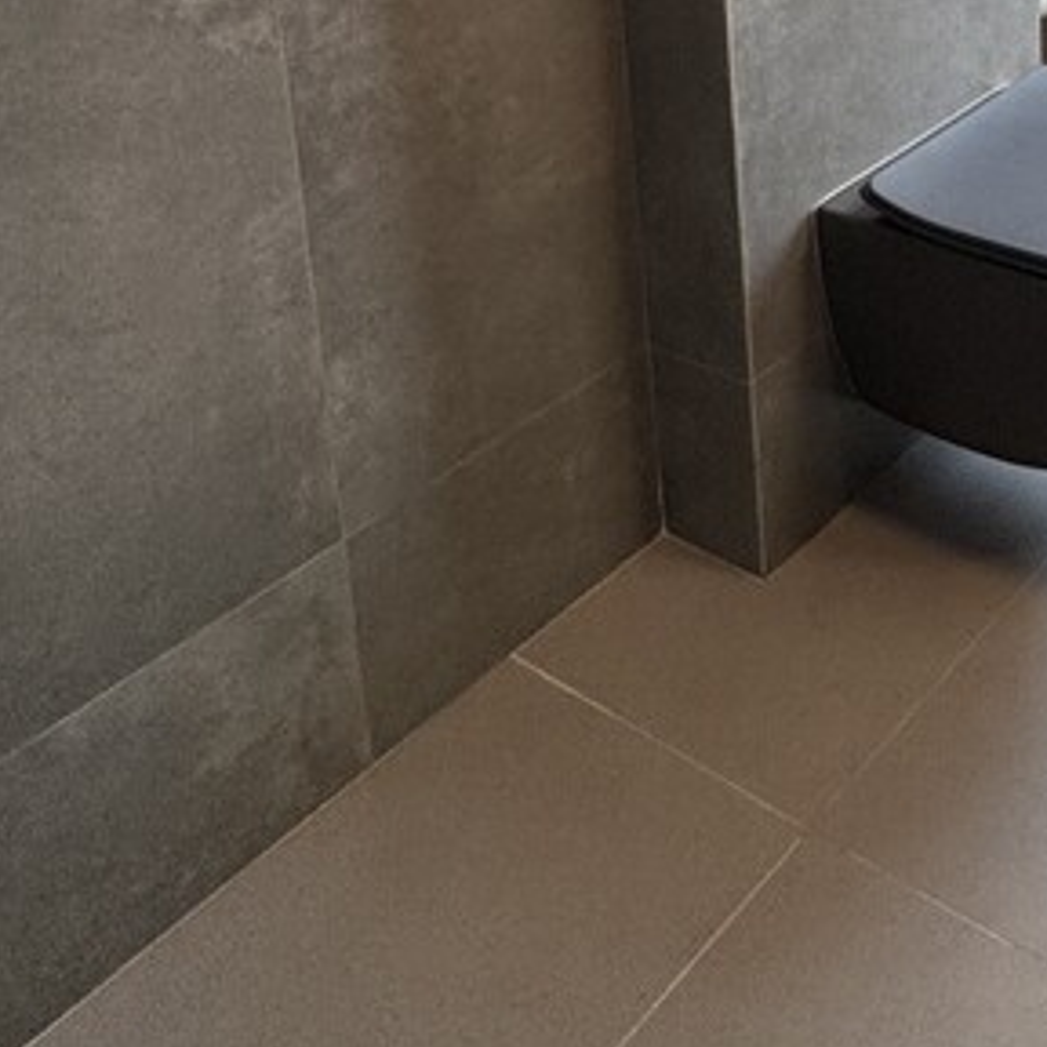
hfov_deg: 31.2
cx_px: 1305
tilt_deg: -9.3
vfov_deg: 30.5
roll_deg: -0.4
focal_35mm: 44
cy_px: -305
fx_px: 1506
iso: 80
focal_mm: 2.22
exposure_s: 1/100
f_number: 2.2
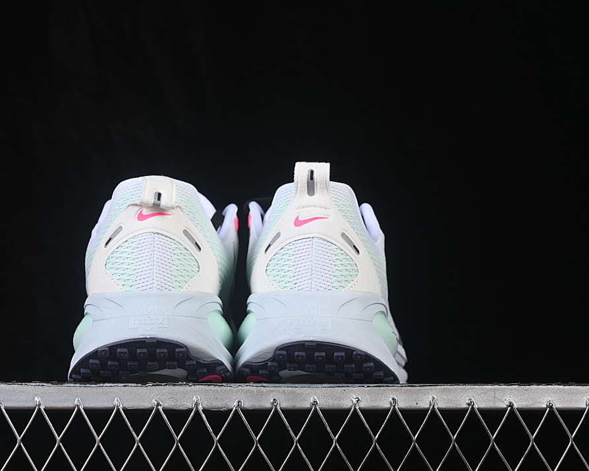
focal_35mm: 85
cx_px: 251
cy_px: 235
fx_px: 1482
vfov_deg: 18.1
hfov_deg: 22.5
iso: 160
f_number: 8
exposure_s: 1/80
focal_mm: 50
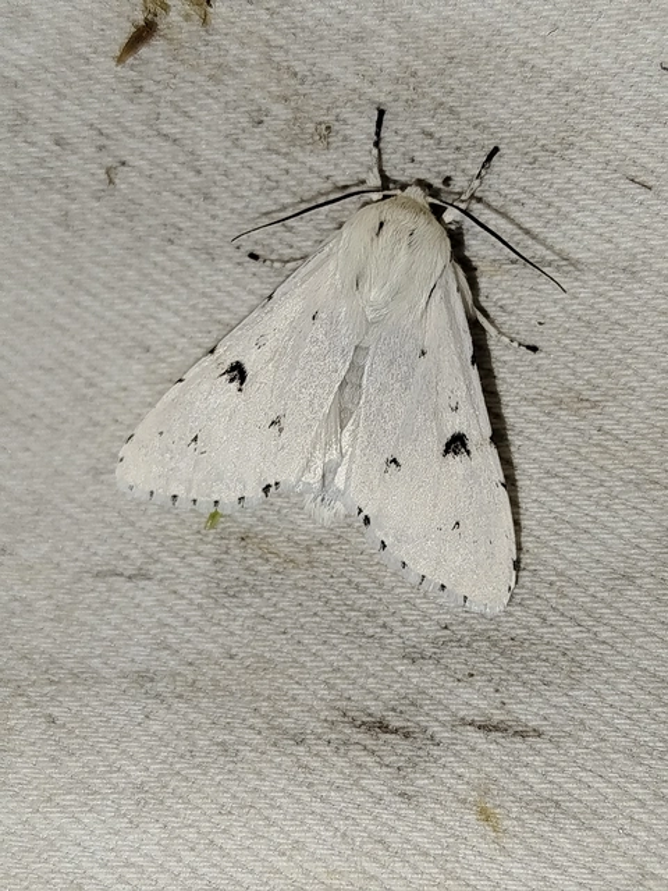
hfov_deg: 20.4
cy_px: 446
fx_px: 1853
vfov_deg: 27.0
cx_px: 334
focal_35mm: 72
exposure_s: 1/100
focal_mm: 5.31
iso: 80
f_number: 1.7
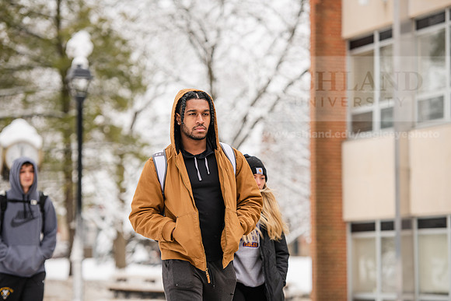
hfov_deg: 15.2
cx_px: 226
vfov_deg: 10.2
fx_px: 1692
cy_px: 150
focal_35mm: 135
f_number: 3.2
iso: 160
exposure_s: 1/400
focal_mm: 135
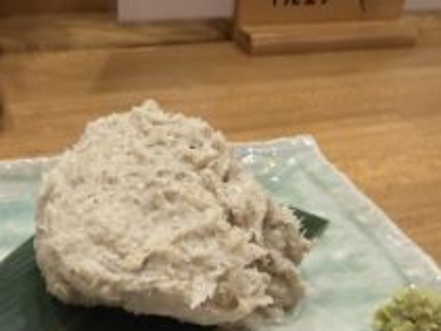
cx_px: 192
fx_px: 522
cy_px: 243
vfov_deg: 34.5
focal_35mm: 41
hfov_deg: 45.7
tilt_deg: -36.3
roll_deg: -3.9
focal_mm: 2.22
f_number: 2.2
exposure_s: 1/120
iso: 250
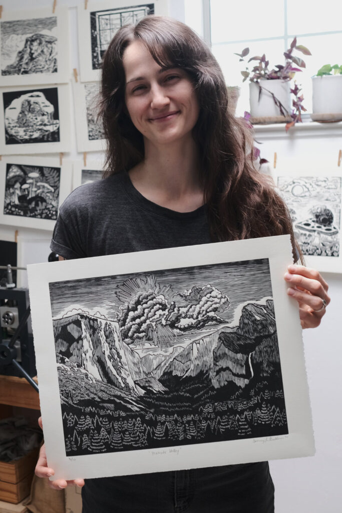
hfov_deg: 37.9
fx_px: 499
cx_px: 171
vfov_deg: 54.4
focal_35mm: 35
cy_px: 256
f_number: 4
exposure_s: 1/60
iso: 400
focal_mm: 23
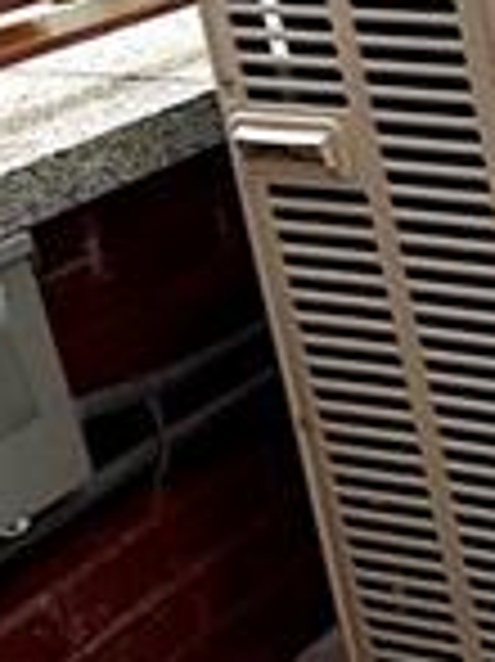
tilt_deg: -13.5
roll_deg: +2.6
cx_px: 1184
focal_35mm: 73
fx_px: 1394
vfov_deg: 24.7
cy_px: -86
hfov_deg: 14.0
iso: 50
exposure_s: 1/1901
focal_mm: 2.22
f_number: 2.2
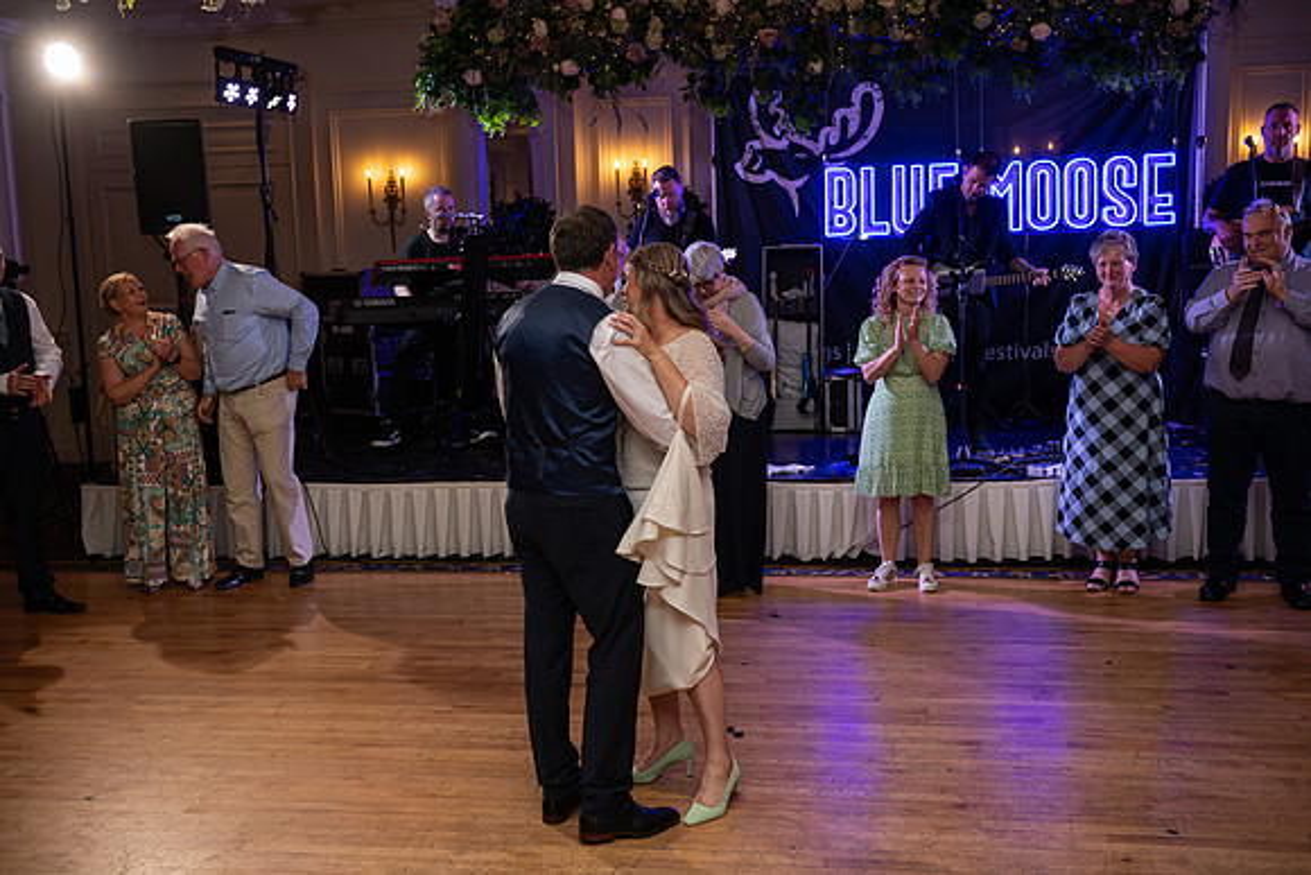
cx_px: 656
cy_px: 438
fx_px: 1384
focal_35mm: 38
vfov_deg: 35.1
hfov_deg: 50.7
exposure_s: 1/160
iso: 500
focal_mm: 38
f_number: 3.5
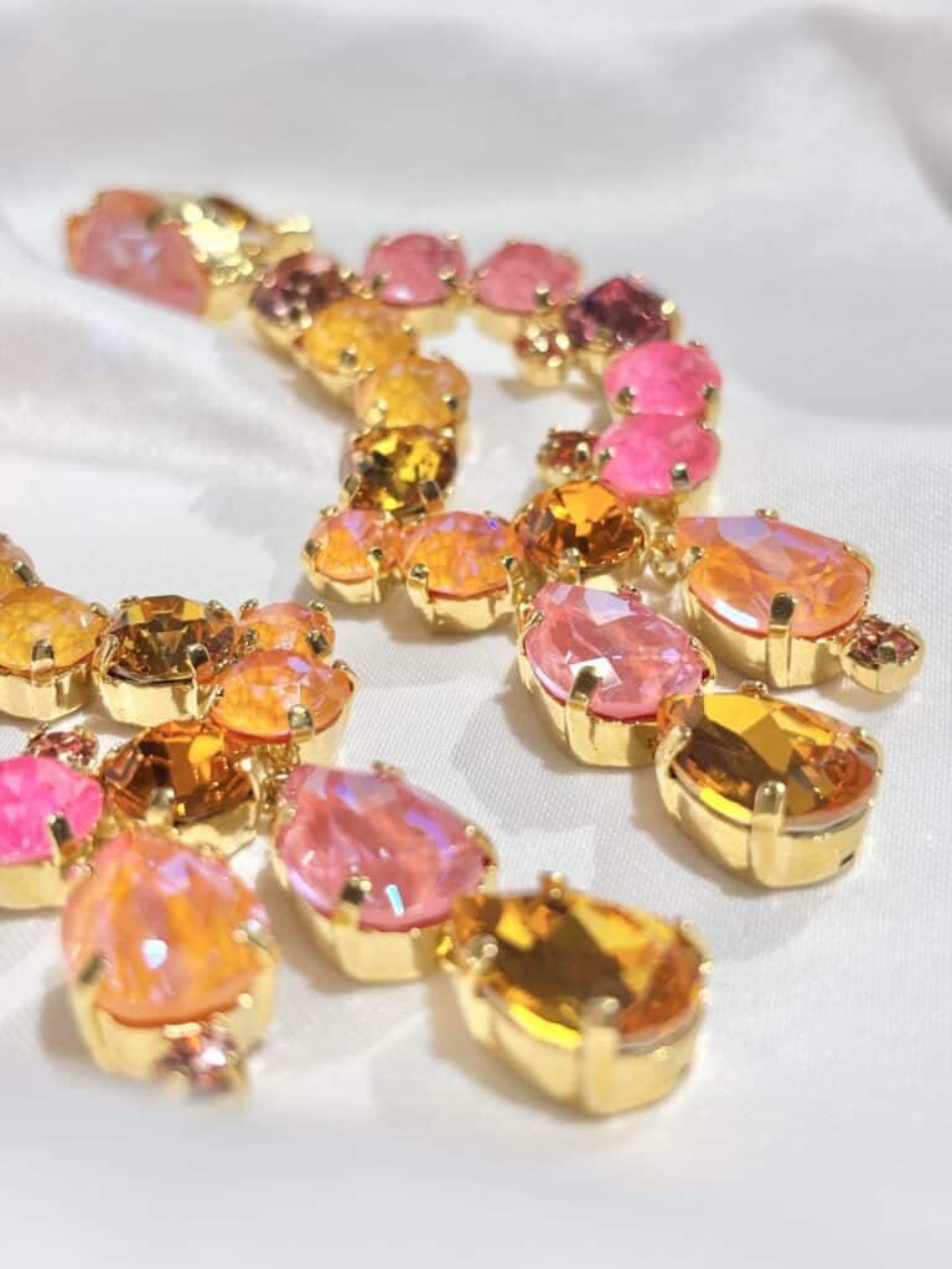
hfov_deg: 28.0
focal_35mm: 52
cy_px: 634
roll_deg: +5.8
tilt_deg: -31.3
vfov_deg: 36.8
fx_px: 1907
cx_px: 476
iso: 32
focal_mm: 5.96
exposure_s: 1/198
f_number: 1.6
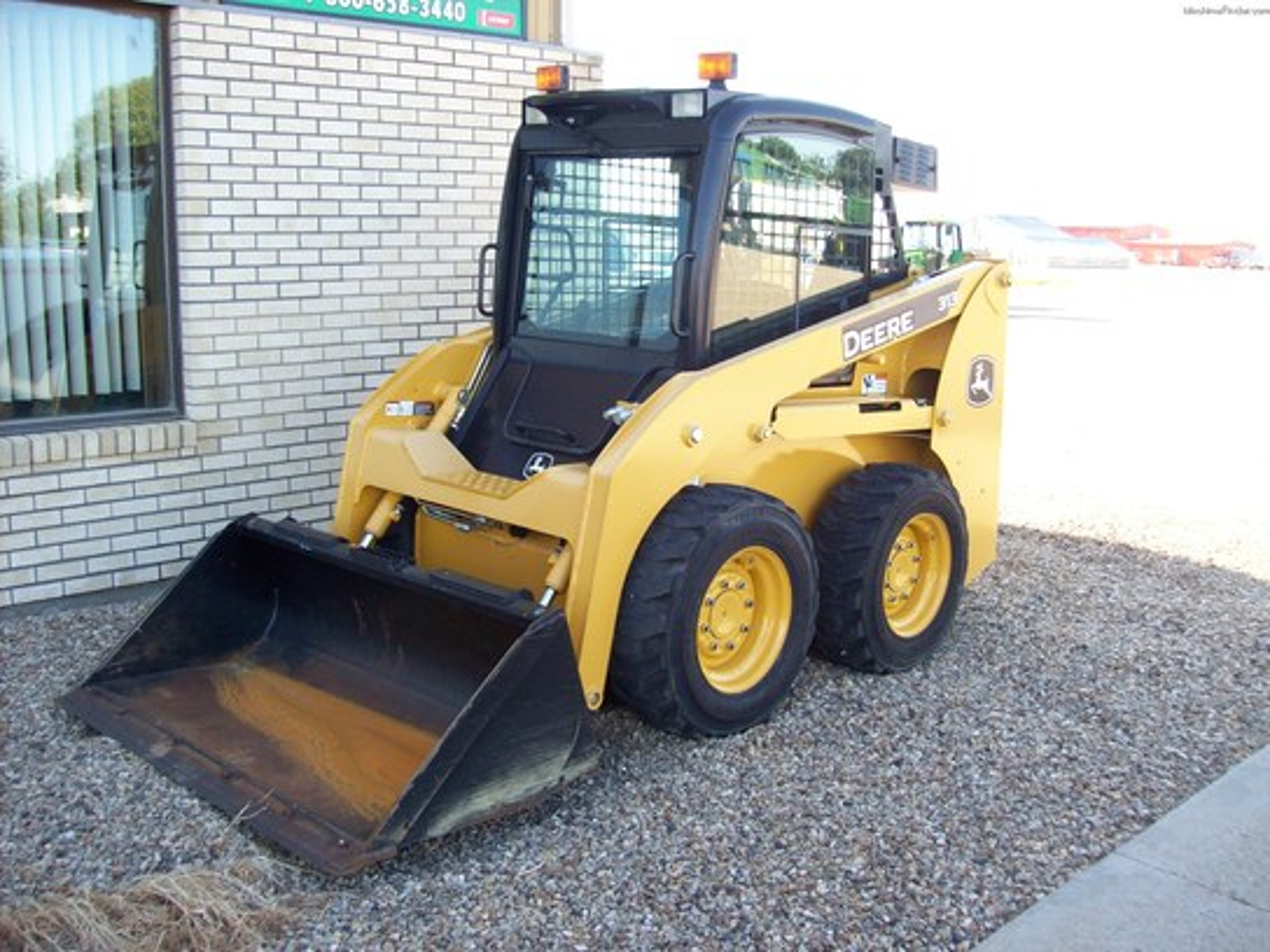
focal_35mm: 36
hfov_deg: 51.4
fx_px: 1321
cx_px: 635
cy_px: 476
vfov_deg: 39.7
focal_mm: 6
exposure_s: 1/137
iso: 80
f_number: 2.7
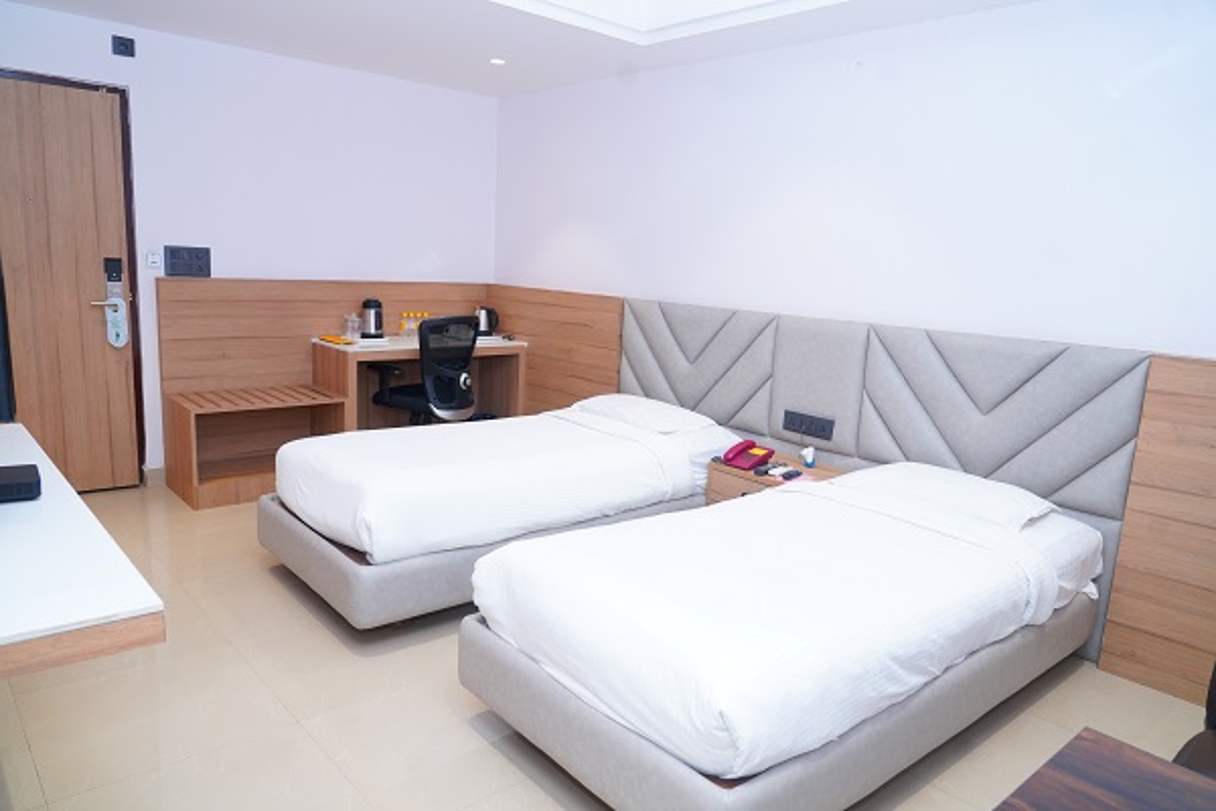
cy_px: 406
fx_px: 811
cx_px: 608
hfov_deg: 73.7
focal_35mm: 24
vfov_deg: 53.1
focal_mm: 24
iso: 640
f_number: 5
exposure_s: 1/100
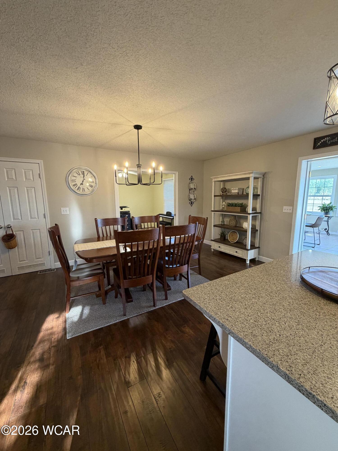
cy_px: 226
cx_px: 169
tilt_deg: -8.4
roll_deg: +0.7
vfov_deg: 102.1
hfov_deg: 85.7
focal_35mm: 14
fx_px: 182
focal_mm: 2.22
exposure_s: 1/60
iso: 250
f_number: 2.2
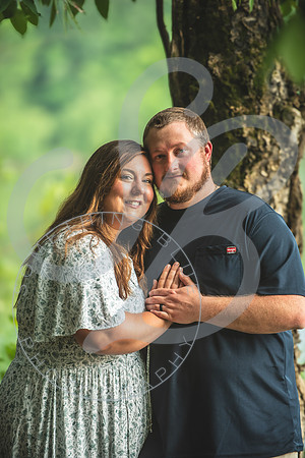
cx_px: 152
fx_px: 2414
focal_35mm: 190
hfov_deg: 7.2
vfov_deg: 10.8
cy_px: 229
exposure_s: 1/200
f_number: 2.8
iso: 250
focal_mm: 190
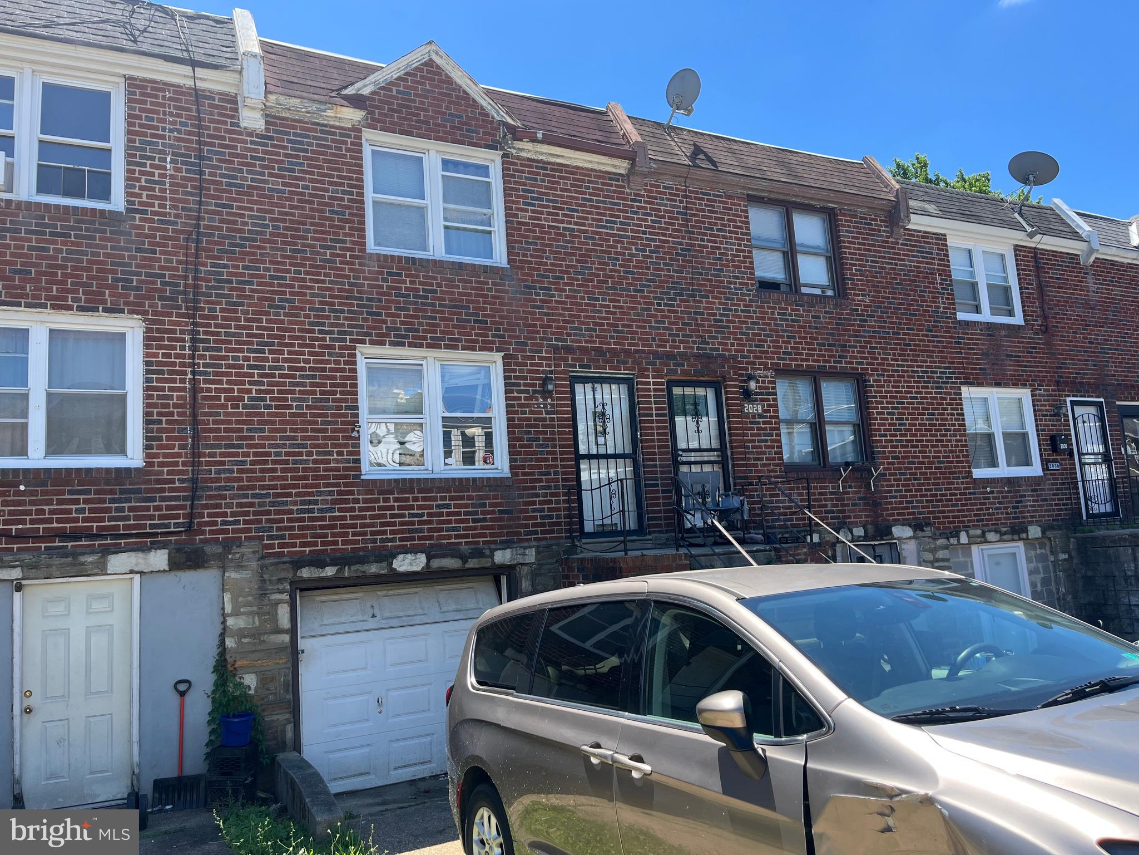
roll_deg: +4.3
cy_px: 428
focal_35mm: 26
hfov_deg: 67.3
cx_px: 570
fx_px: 856
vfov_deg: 53.1
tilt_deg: +8.0
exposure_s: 1/1129
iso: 50
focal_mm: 5.1
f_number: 1.6
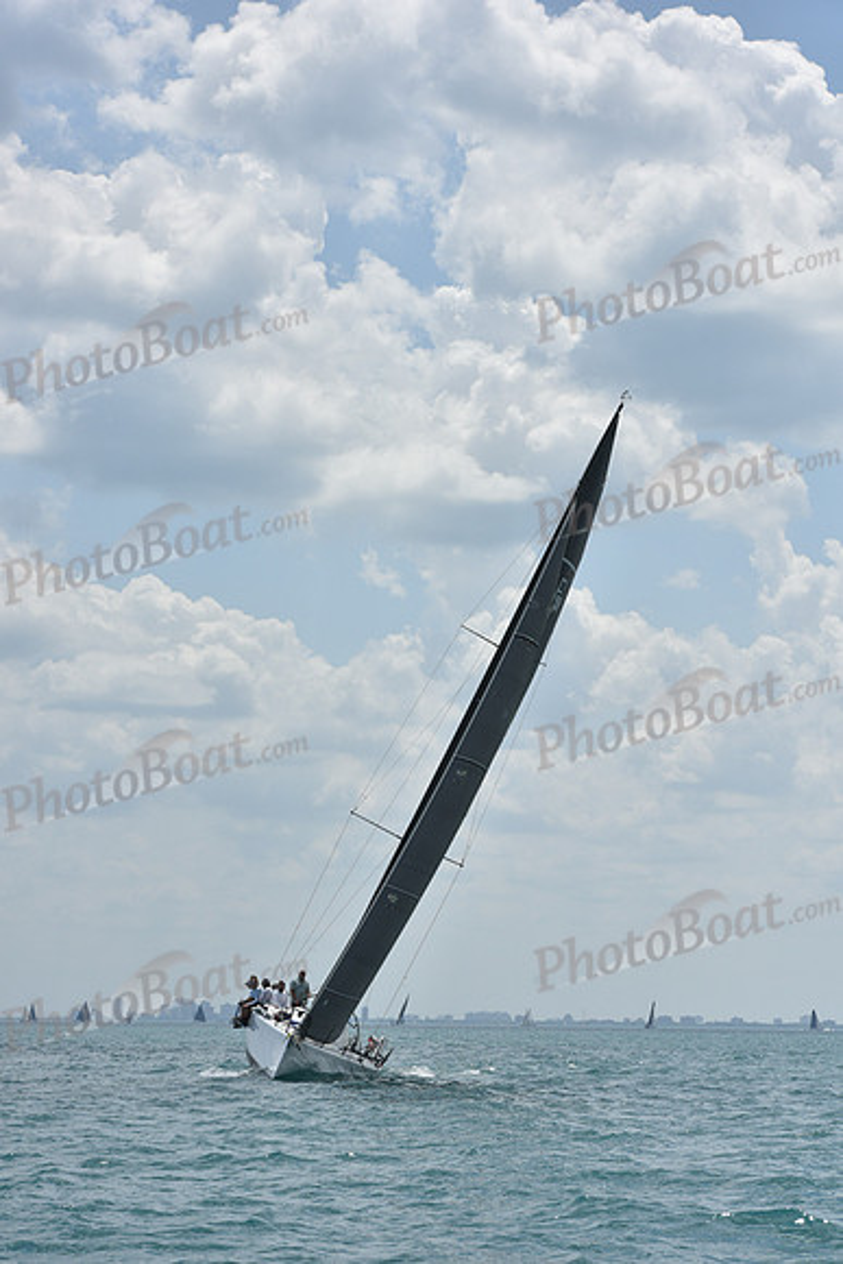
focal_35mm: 95
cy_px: 632
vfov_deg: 21.5
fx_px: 3335
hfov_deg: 14.4
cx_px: 422
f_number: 10
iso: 250
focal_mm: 95
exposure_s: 1/1250
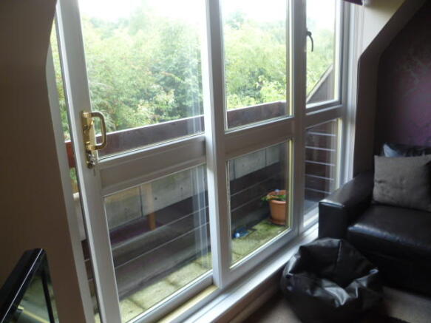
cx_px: 216
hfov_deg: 63.5
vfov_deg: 49.7
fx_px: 349
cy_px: 162
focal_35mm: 28
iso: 100
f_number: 2.8
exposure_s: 1/30
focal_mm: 5
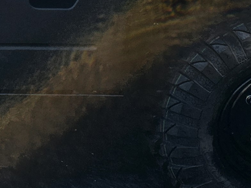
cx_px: -122
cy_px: -121
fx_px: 849
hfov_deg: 15.5
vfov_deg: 11.9
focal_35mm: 117
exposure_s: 1/474
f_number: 1.7
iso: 10
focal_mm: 6.3
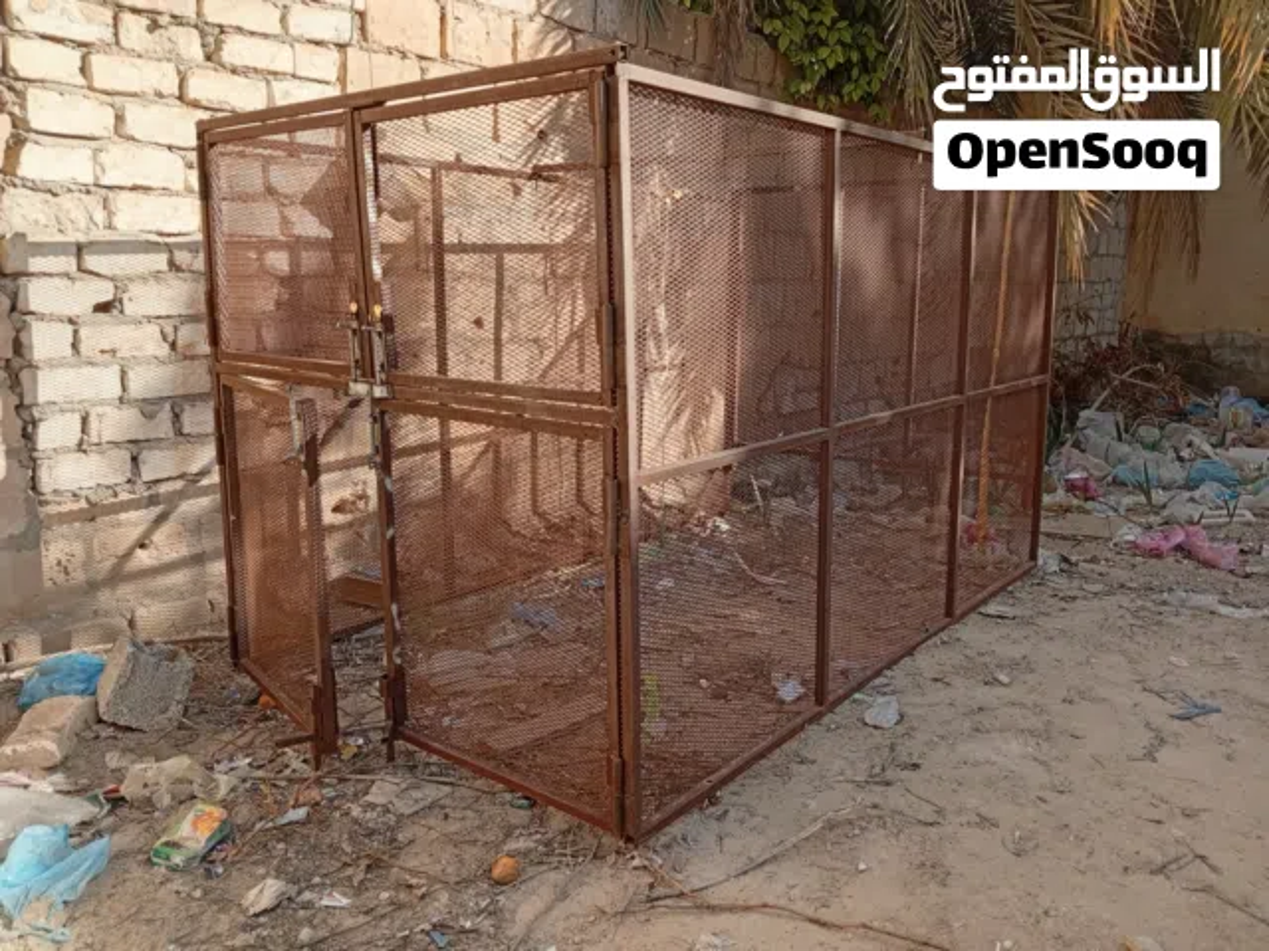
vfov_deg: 51.4
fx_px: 990
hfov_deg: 65.3
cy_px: 476
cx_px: 634
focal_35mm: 27
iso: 50
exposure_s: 1/215
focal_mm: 3.98
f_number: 1.8
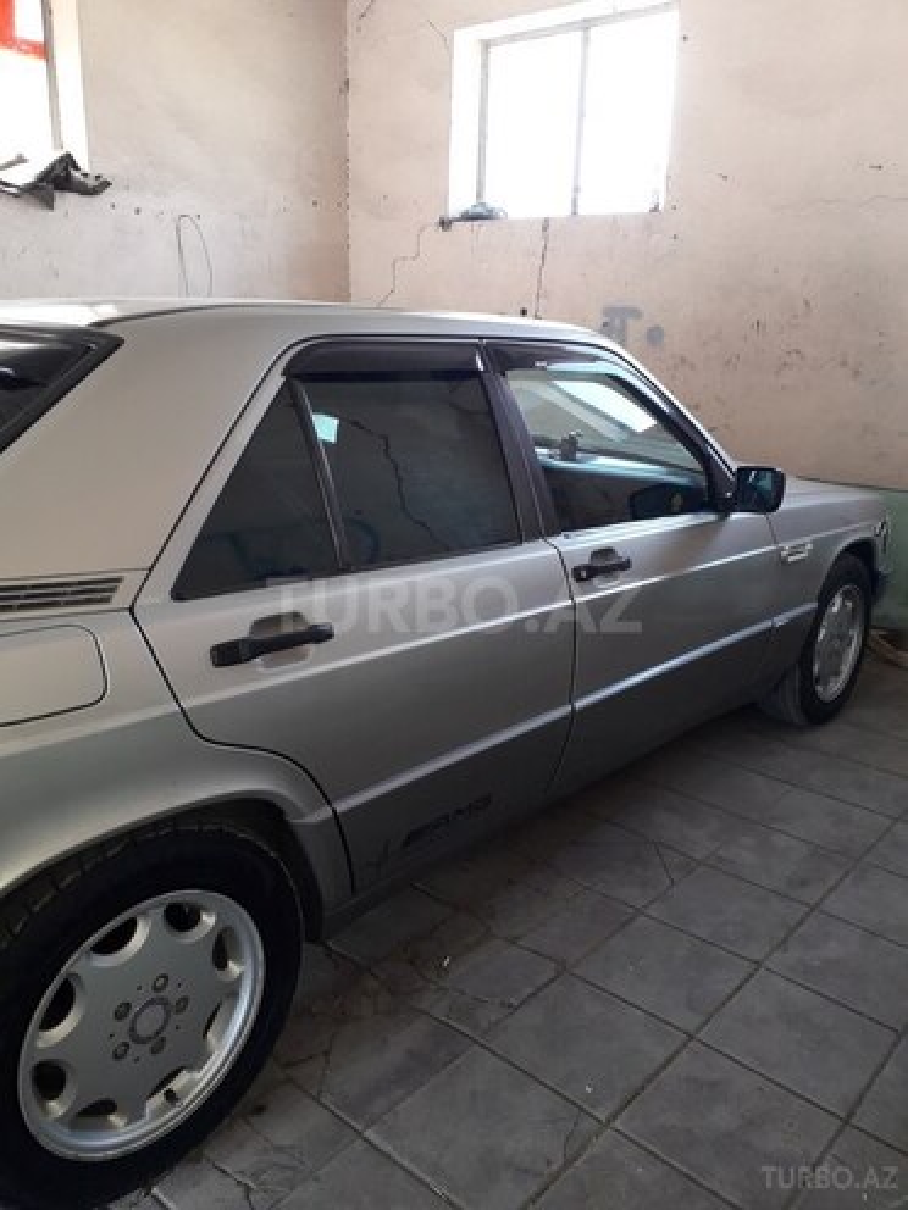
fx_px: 944
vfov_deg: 65.3
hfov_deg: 51.4
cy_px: 605
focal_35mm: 27
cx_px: 454
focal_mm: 3.6
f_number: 1.9
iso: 64
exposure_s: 1/50
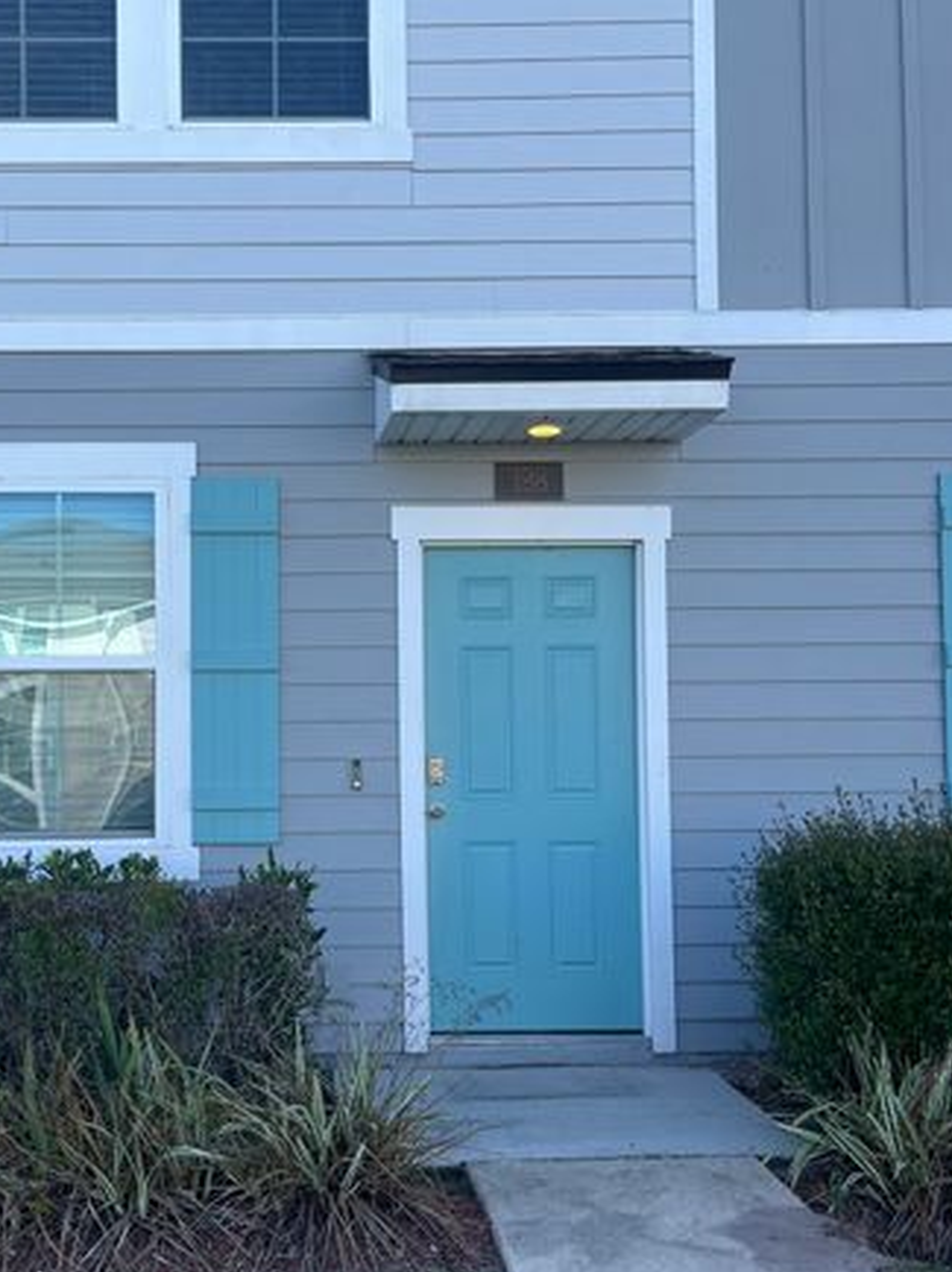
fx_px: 1468
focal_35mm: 40
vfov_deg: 46.8
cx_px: 272
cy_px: 690
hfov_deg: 35.3
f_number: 1.6
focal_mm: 5.1
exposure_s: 1/1106
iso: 50
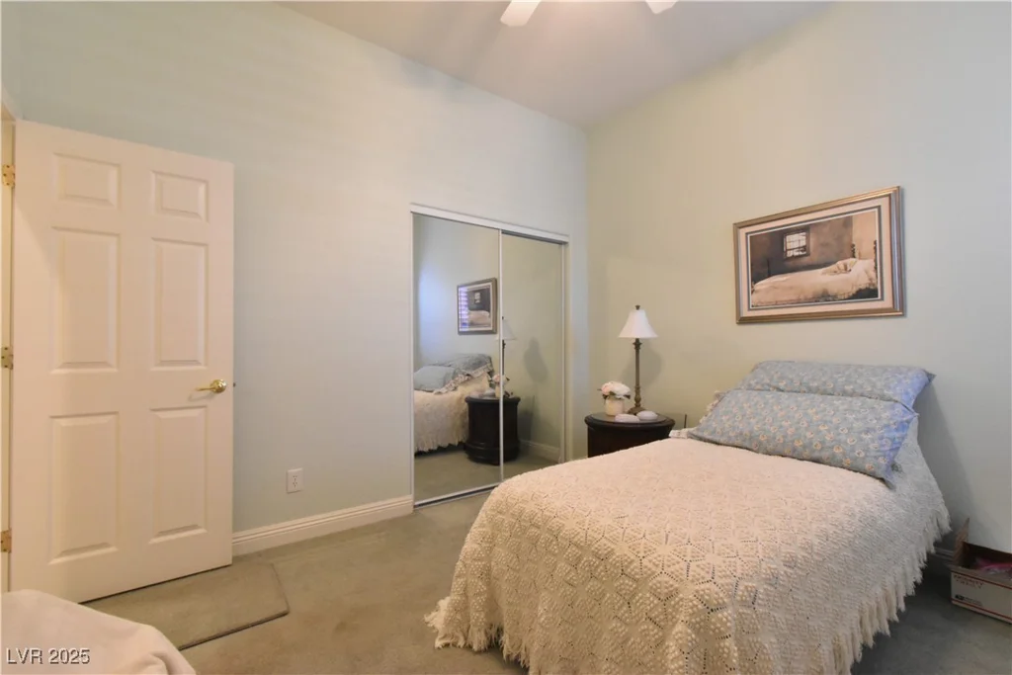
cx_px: 506
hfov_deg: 100.4
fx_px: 422
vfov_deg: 77.3
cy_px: 338
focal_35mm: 15
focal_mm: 10
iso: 4000
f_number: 22
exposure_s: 1/4
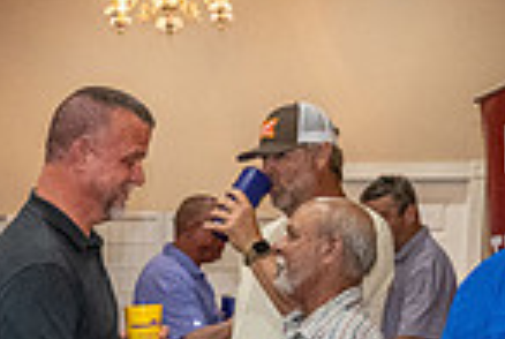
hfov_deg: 17.0
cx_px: -93
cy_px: 538
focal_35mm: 115
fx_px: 1616
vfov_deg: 11.4
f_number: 4
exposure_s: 1/200
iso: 4000
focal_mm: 29
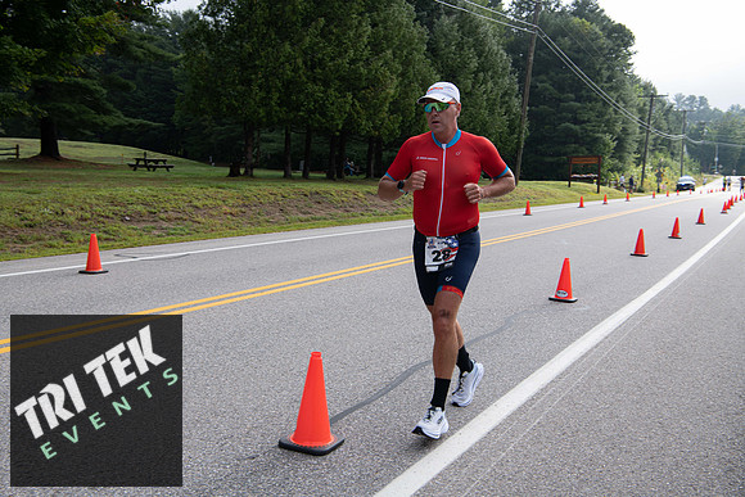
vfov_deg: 33.4
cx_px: 372
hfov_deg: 48.4
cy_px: 248
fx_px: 828
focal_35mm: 40
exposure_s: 1/250
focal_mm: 40
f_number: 8
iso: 160
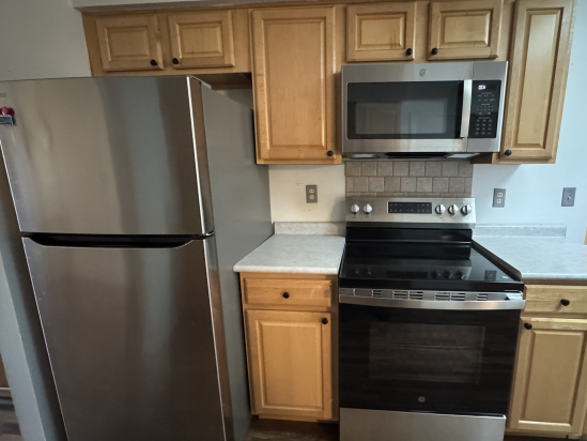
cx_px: 339
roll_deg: +0.3
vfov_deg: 74.8
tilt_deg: -11.8
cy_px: 220
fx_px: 288
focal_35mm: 17
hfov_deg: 90.3
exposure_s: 1/40
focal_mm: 2.22
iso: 1600
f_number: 2.2
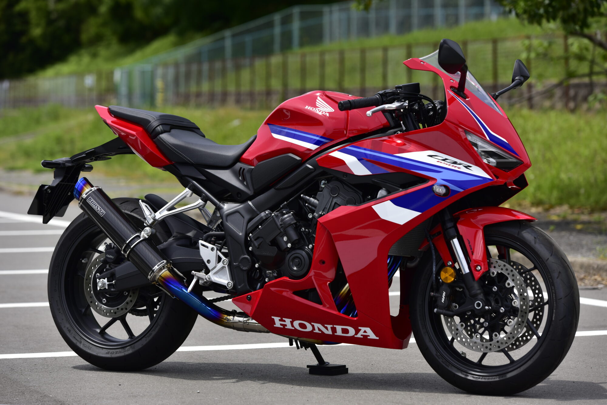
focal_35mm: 125
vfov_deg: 11.0
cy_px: 202
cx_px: 304
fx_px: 2108
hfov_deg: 16.4
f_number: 5
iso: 100
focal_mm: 125
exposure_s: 1/1000
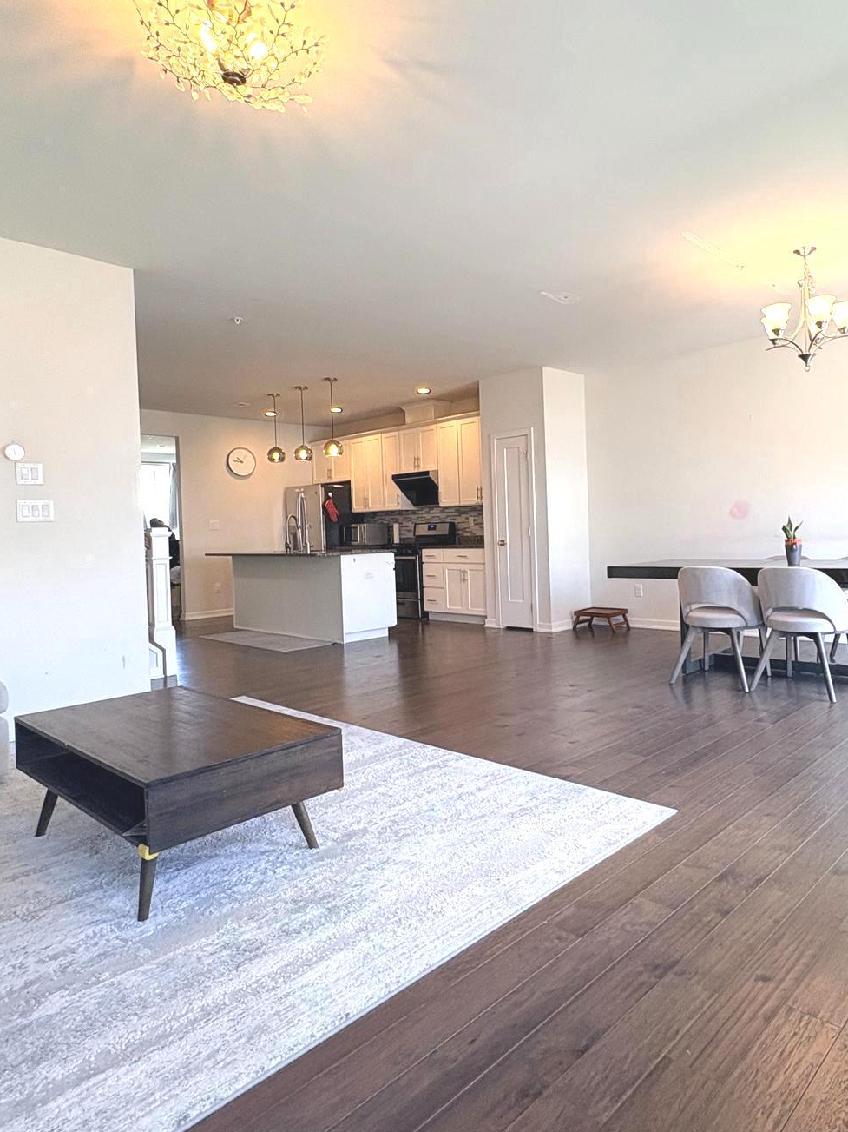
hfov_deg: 59.9
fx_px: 719
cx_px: 552
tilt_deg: +0.2
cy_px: 540
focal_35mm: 22
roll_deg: +1.9
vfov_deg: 76.3
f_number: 2.2
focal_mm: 2.22
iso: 160
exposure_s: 1/120
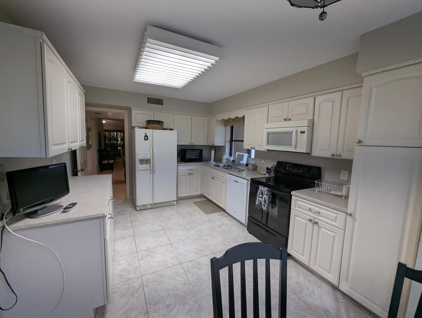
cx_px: 211
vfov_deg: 90.1
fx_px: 159
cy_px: 159
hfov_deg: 106.1
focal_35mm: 13
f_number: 2.2
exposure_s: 1/181
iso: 171
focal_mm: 1.95
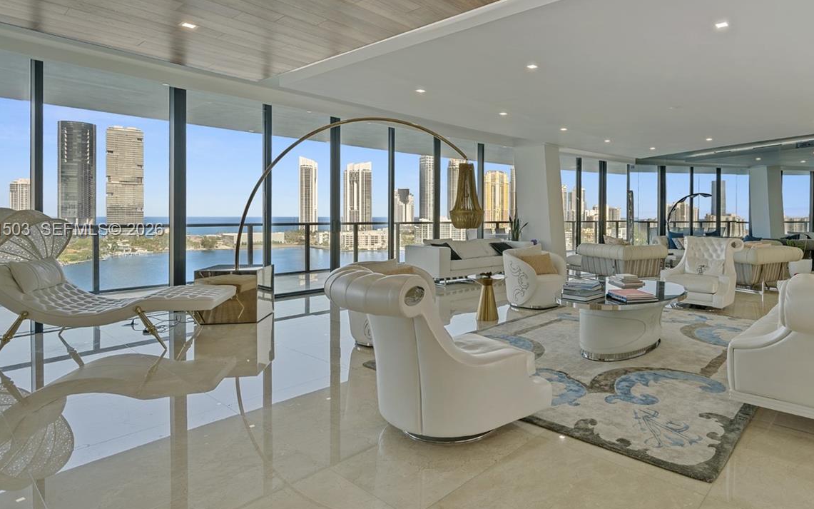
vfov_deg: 59.5
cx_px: 512
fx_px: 444
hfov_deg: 83.3
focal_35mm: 20
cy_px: 231
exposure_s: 1/4
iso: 160
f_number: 8
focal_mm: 14
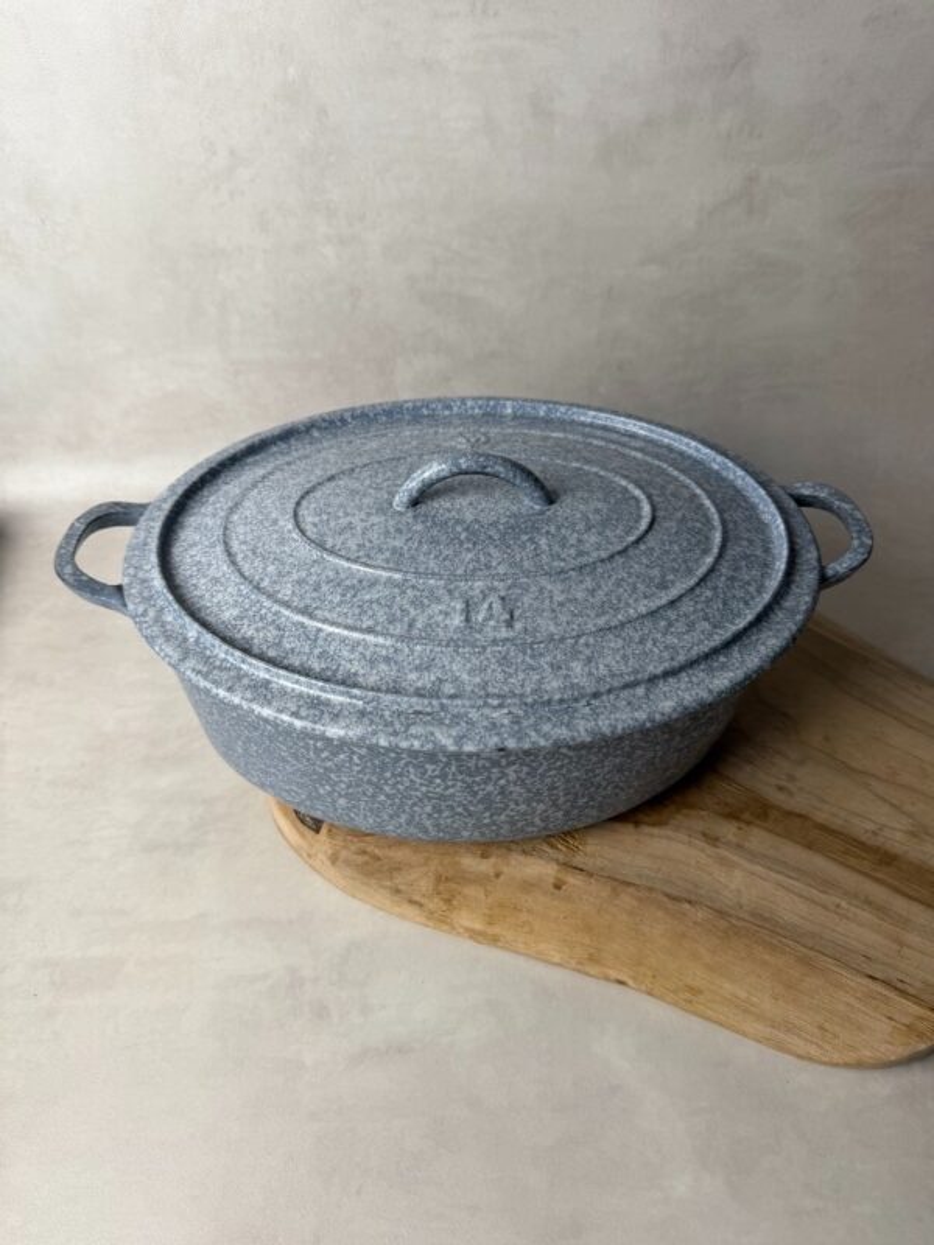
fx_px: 863
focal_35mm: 24
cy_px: 622
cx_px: 467
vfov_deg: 71.6
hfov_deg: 56.8
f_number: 1.78
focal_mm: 6.76
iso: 64
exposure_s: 1/100
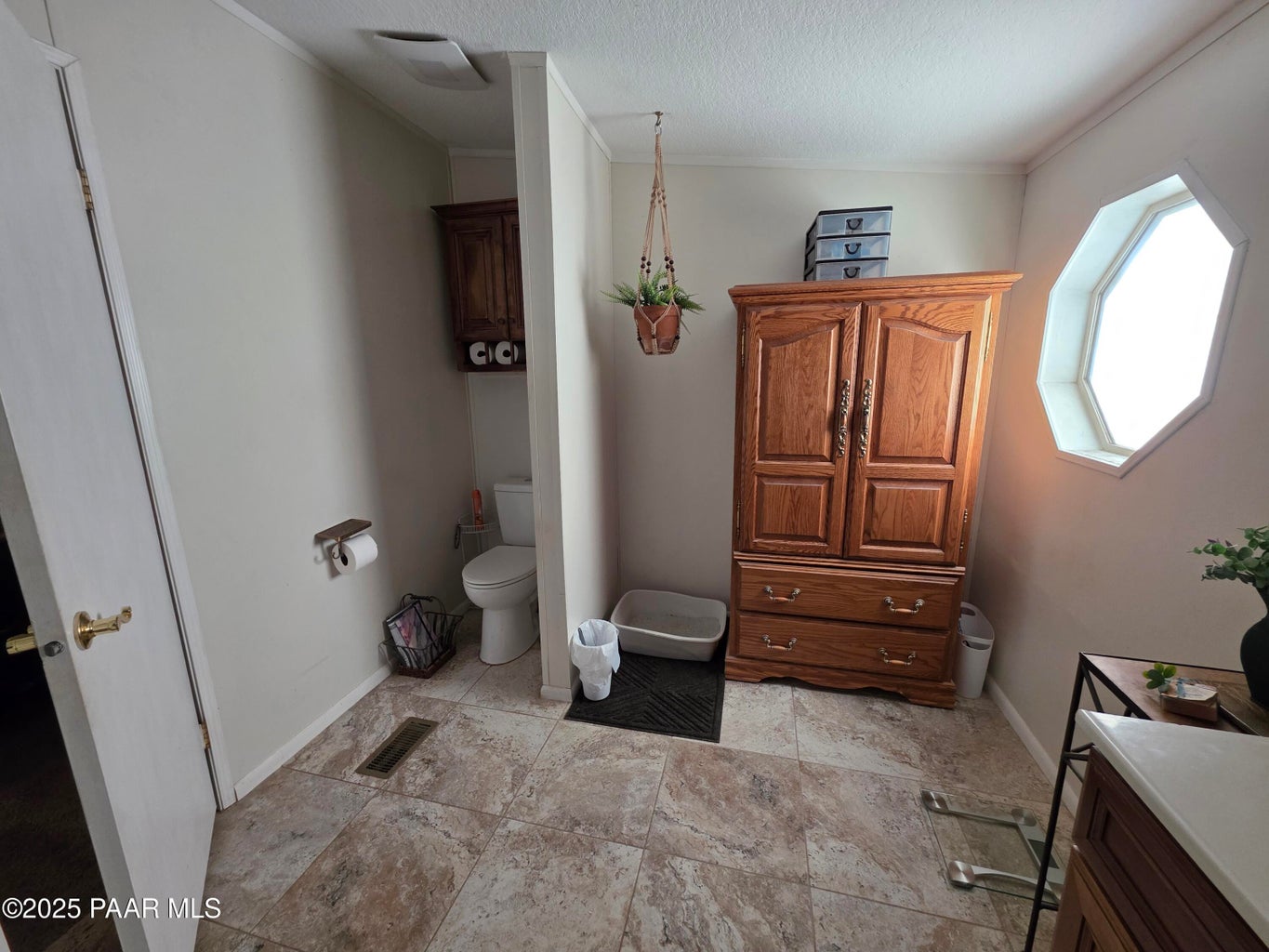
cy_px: 476
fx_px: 477
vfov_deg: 89.9
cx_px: 634
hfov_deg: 106.2
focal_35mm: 13
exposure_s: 1/120
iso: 125
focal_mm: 2.2
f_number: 1.9
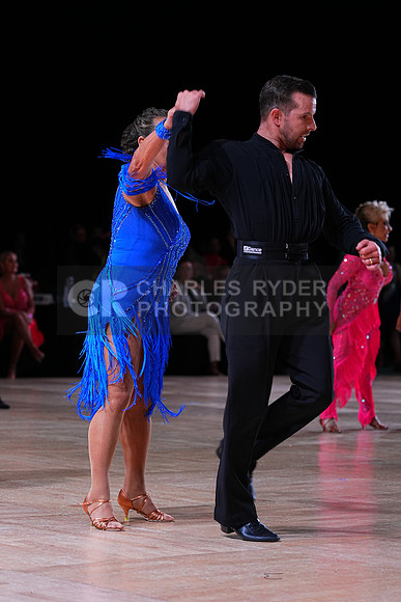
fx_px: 1970
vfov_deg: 17.3
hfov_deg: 11.6
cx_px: 200
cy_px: 301
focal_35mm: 118
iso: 1250
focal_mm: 118
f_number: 4
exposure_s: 1/400
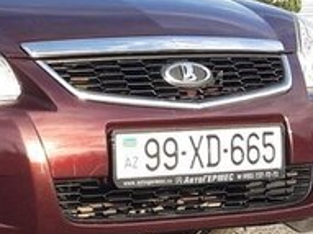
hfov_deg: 17.5
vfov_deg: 15.2
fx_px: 877
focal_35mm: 97
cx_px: -202
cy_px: 135
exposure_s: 1/495
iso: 40
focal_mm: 3.7
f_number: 1.9
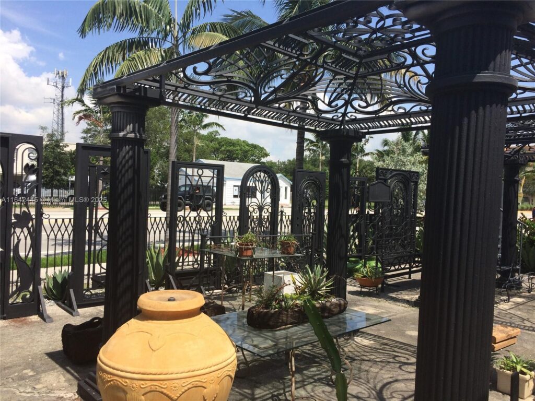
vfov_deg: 46.8
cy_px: 200
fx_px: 464
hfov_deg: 60.0
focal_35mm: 30
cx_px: 268
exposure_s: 1/1866
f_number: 2.2
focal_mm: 4.12
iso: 32
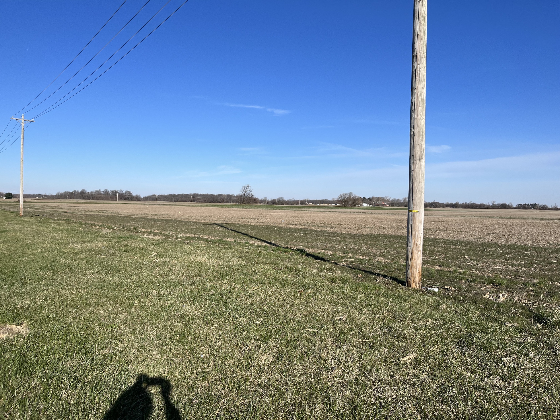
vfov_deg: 53.1
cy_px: 210
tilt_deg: +1.2
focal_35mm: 26
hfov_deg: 67.3
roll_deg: +0.2
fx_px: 421
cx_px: 280
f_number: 1.6
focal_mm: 5.1
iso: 50
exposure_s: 1/5076
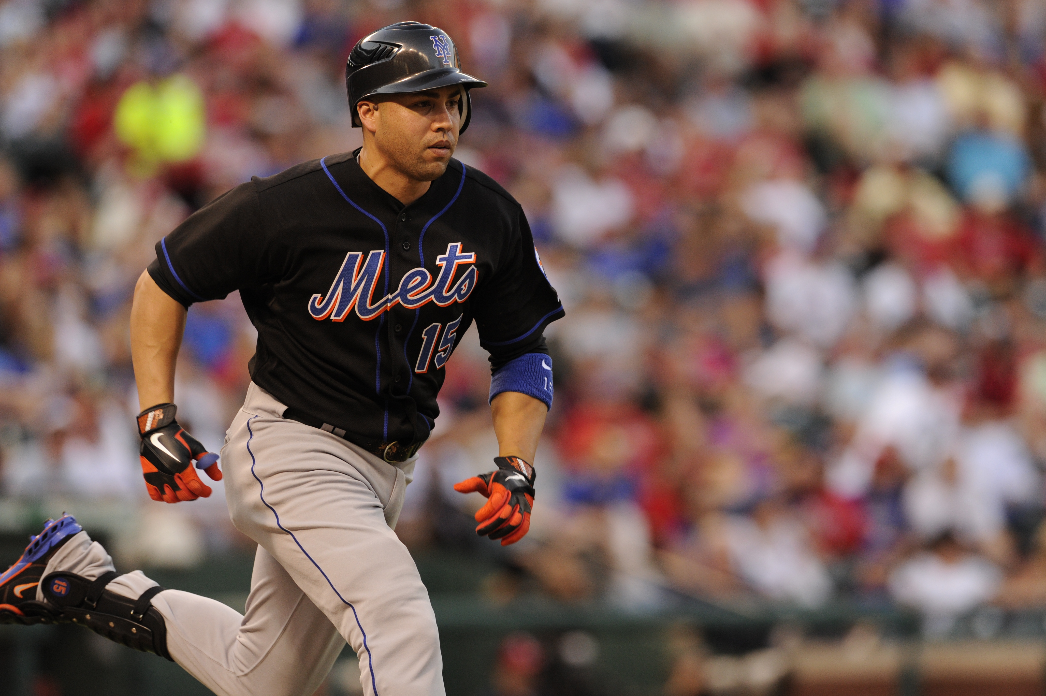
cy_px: 348
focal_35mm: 400
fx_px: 11615
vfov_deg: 3.4
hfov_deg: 5.2
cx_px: 523
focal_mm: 400
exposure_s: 1/1250
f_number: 4
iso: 2000
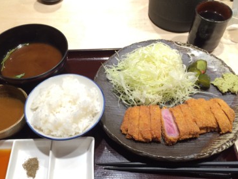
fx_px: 254
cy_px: 106
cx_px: 109
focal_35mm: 37
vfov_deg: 38.5
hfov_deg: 50.1
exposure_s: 1/30
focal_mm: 4.12
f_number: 2.2
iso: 40
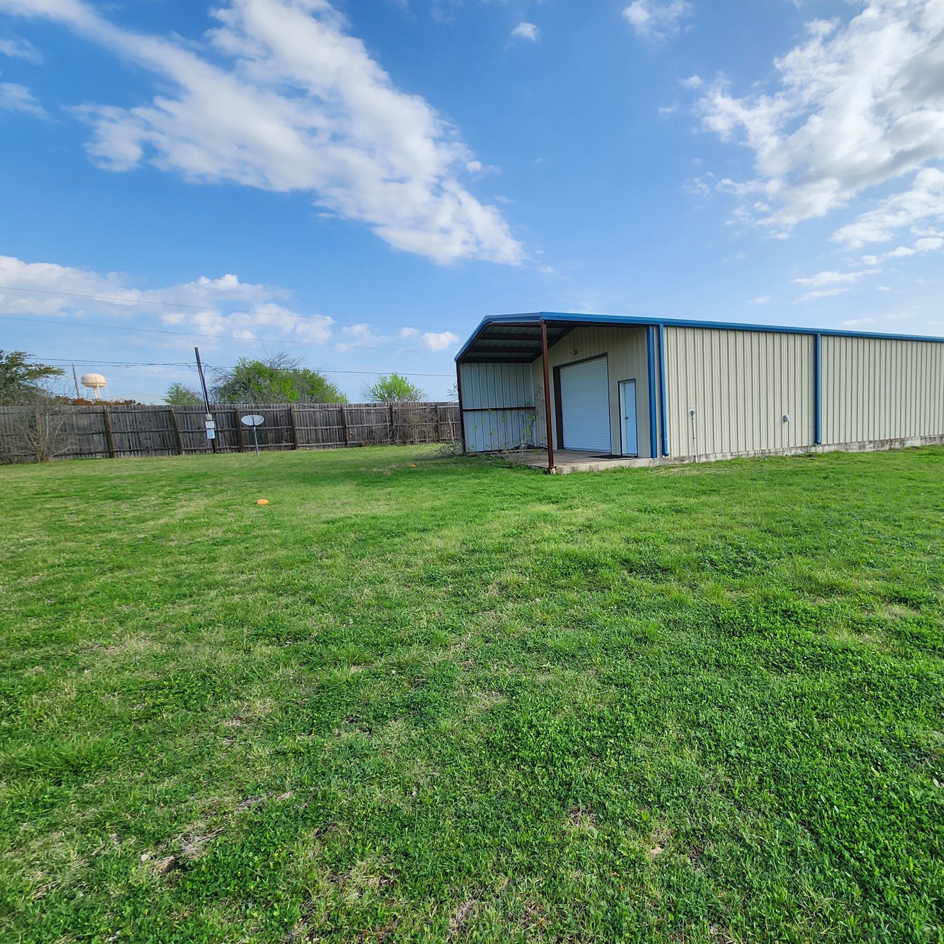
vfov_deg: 87.4
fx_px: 494
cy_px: 486
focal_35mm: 16
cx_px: 624
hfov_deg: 84.6
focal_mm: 2.2
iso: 50
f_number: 2.2
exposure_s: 1/2180
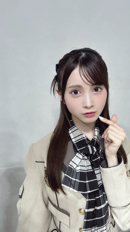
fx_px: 159
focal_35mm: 26
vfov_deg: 71.9
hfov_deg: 43.9
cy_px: 113
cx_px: 84
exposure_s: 1/53
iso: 320
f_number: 1.9
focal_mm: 2.69
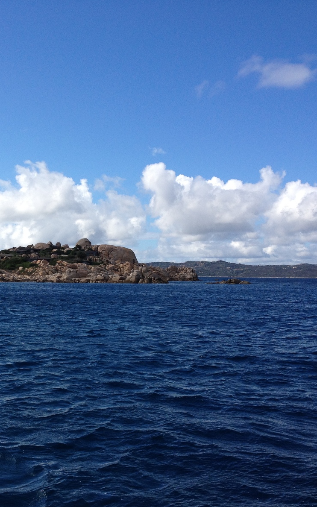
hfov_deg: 25.4
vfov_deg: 40.3
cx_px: 62
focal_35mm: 50
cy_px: 255
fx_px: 691
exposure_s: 1/2045
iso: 64
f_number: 2.4
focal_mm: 4.28
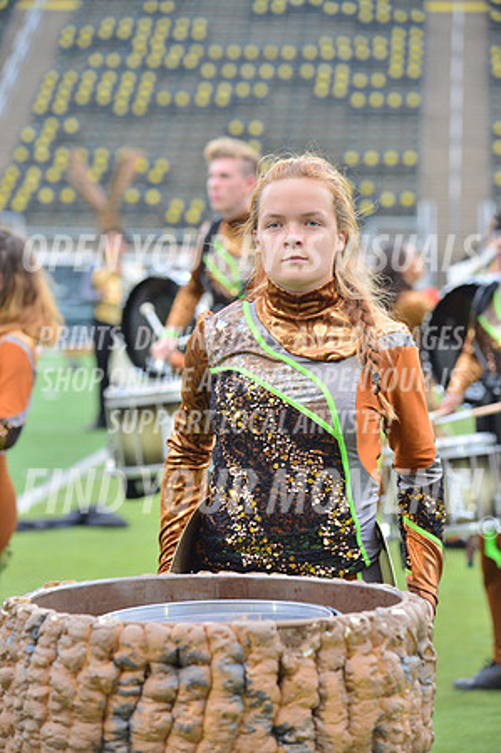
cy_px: 376
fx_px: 2824
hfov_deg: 10.1
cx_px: 250
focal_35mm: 135
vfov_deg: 15.2
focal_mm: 135
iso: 640
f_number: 5.6
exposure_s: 1/320
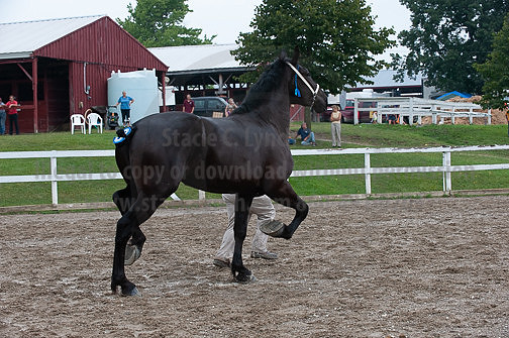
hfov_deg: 23.7
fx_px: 1215
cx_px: 254
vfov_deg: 15.9
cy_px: 169
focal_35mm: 86
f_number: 5.6
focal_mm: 86
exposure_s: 1/1250
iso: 1250
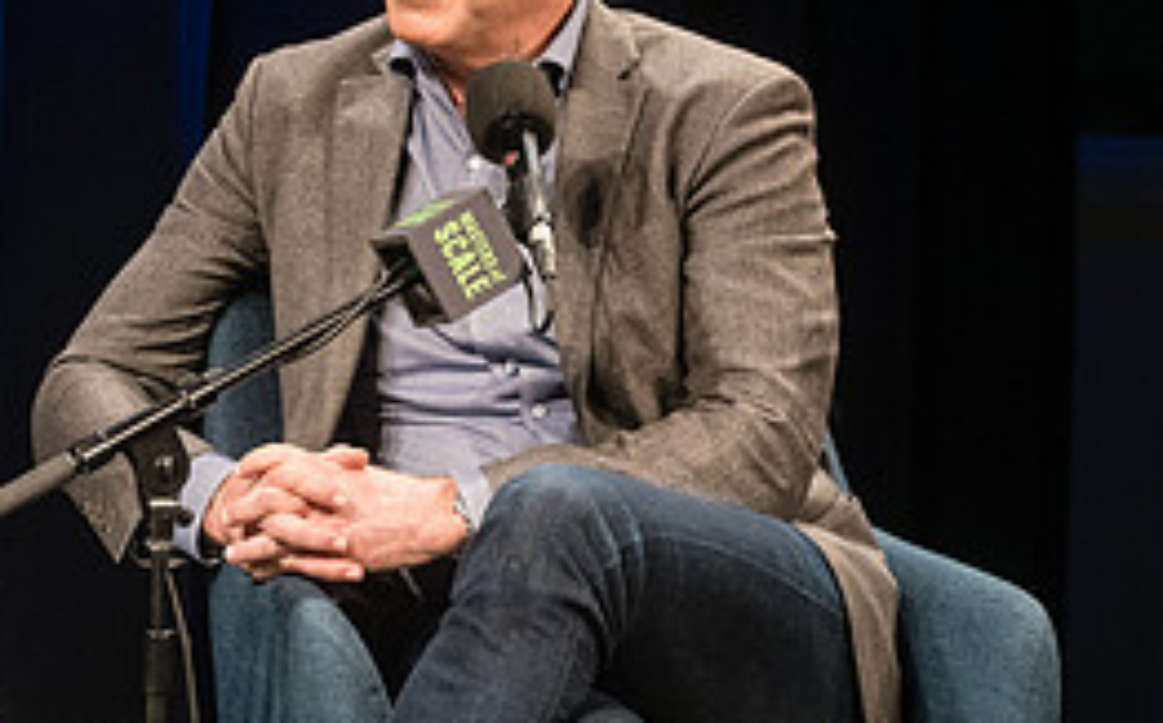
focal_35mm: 193
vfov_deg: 6.8
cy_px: 331
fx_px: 6109
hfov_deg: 10.8
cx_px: -7
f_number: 4
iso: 3200
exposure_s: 1/320
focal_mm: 80
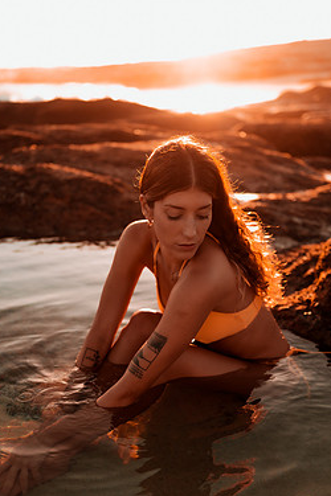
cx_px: 158
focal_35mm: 42
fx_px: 579
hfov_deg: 31.9
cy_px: 290
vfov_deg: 46.2
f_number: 1.8
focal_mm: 35
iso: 50
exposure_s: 1/640
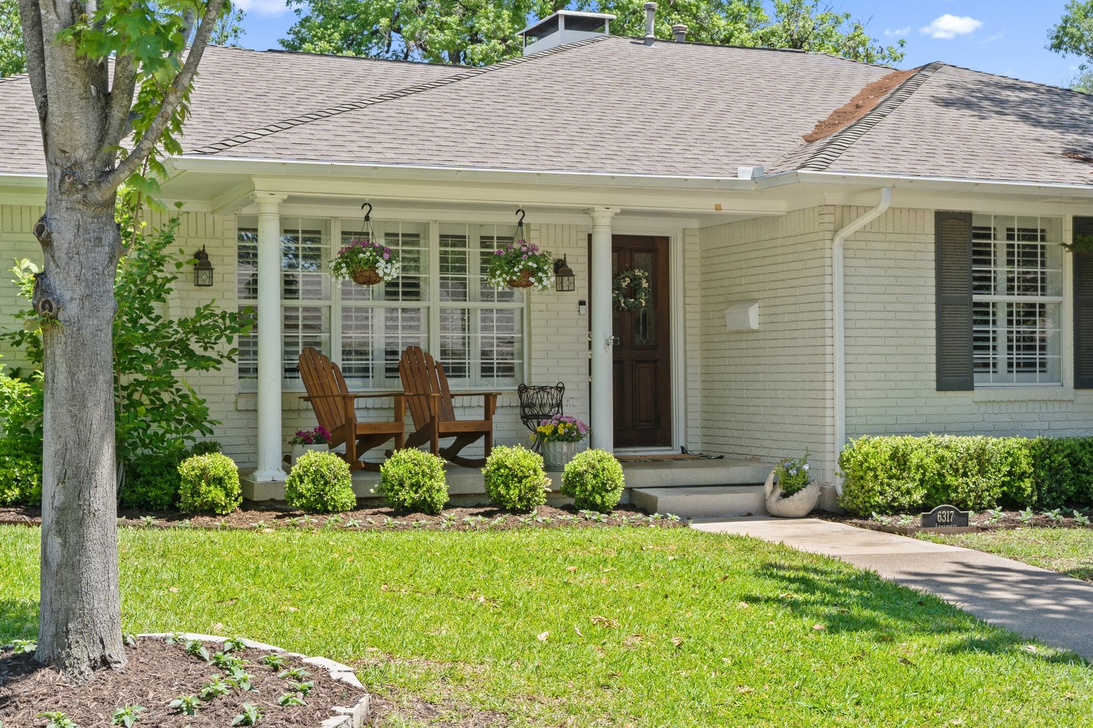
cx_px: 546
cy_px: 364
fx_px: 1548
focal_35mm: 51
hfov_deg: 38.9
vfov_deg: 26.5
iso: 320
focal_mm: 34
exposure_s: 1/40
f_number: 9
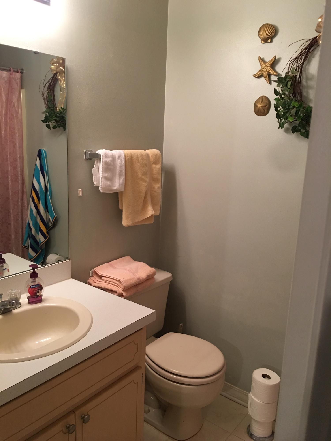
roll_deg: -2.6
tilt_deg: -11.1
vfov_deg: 61.7
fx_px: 370
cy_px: 220
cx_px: 166
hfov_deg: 48.2
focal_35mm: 29
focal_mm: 4.15
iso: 64
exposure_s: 1/15
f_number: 2.2
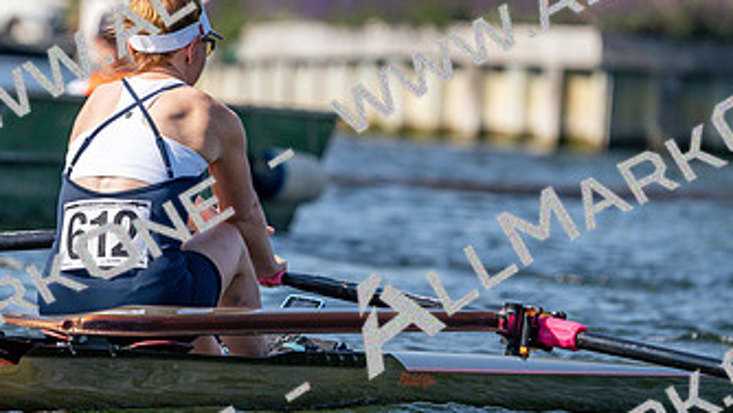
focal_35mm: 636
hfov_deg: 3.4
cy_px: 170
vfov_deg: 1.9
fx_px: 12363
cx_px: 169
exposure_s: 1/1600
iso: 250
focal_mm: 350
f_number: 6.3
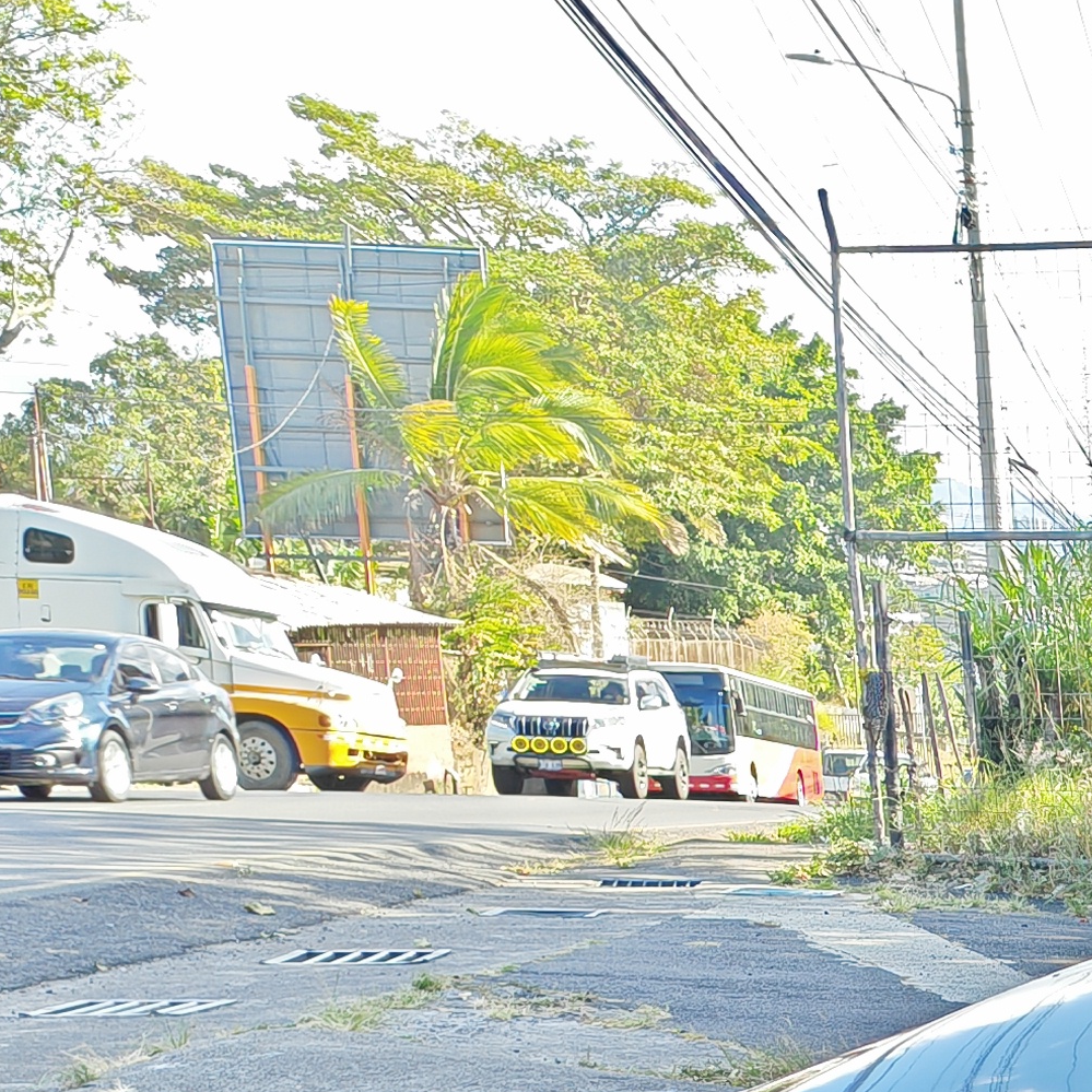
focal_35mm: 87
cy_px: 1506
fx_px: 3105
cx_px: 2044
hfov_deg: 16.3
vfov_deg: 18.3
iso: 50
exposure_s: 1/120
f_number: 1.9
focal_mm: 6.12
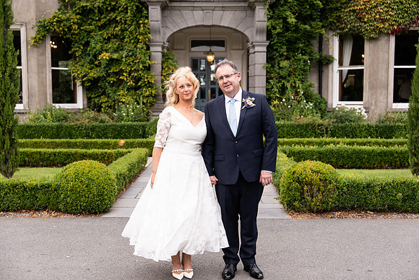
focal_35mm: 45
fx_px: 524
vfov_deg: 29.9
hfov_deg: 43.6
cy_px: 140
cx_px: 210
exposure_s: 1/200
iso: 125
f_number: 3.5
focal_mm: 45
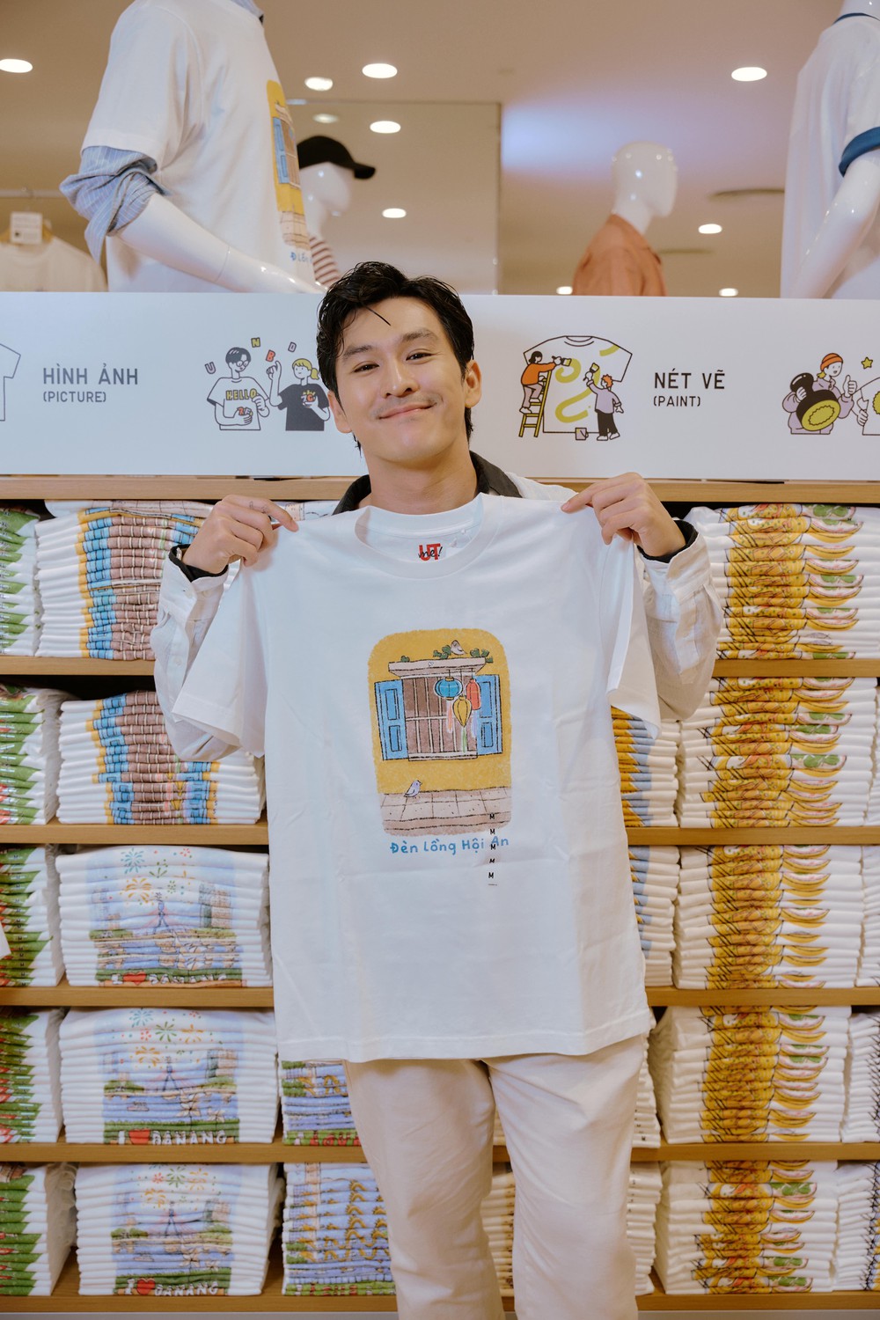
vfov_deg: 51.0
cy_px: 660
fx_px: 1382
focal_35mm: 38
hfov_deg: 35.3
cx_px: 440
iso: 200
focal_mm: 37.7
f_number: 4
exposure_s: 1/125
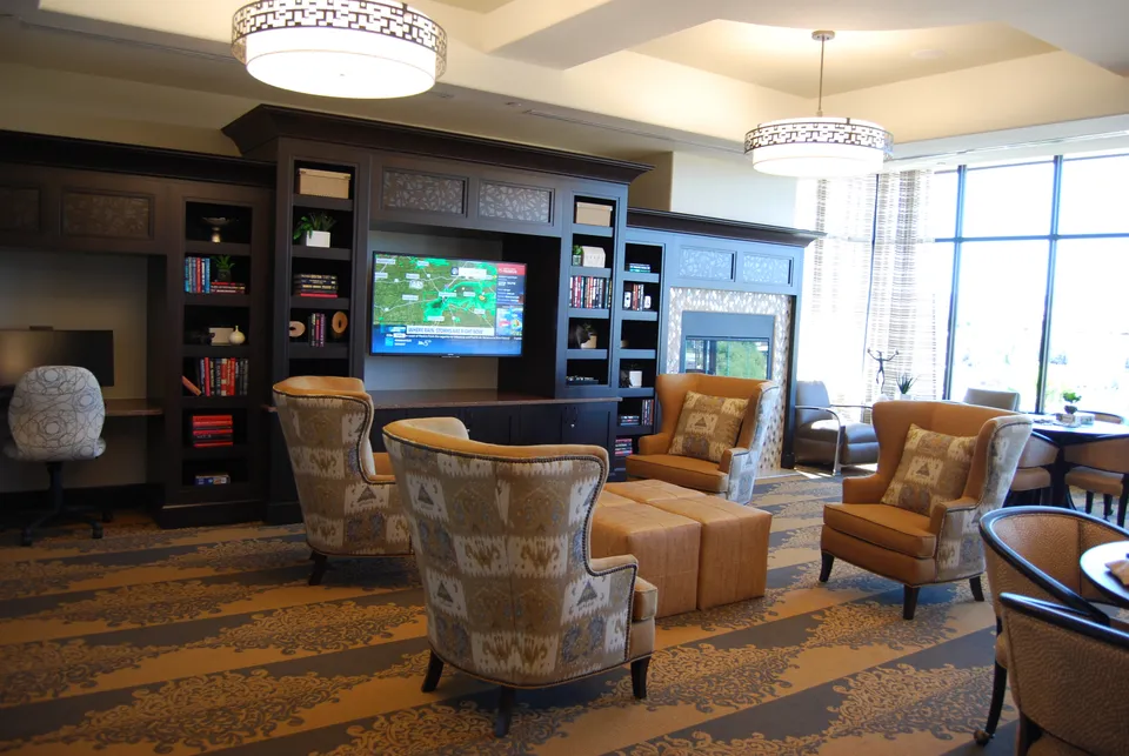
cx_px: 564
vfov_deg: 48.1
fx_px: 848
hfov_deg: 67.3
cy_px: 378
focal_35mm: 27
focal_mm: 18
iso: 200
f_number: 3.5
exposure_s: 1/30
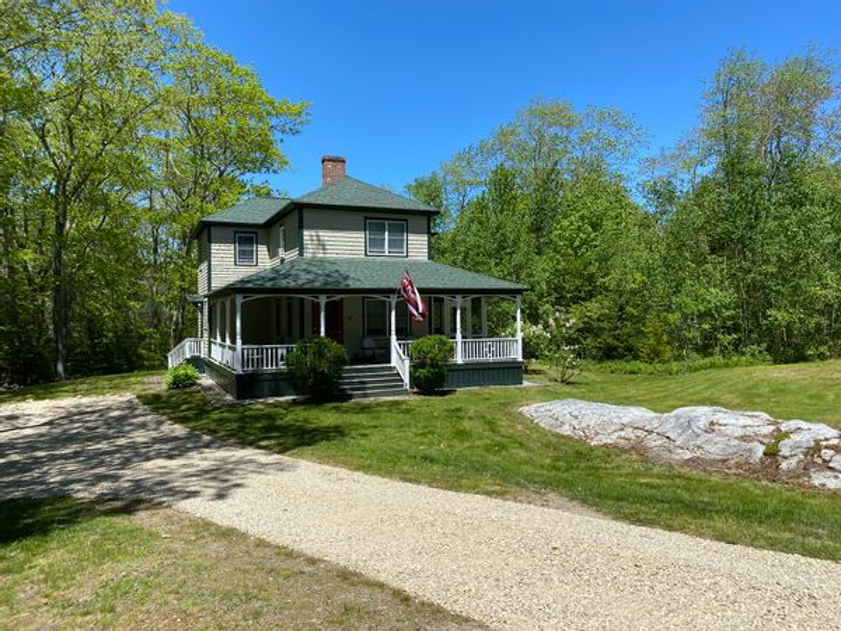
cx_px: 420
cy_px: 316
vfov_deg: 53.1
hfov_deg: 67.3
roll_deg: +0.2
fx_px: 632
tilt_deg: +1.9
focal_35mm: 26
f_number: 1.8
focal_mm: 4.25
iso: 32
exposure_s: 1/2358
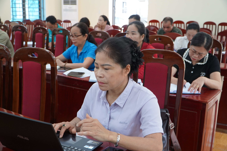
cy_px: 76
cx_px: 114
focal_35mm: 39
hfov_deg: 49.6
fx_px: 246
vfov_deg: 34.2
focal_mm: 26
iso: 2000
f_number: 4
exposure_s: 1/160
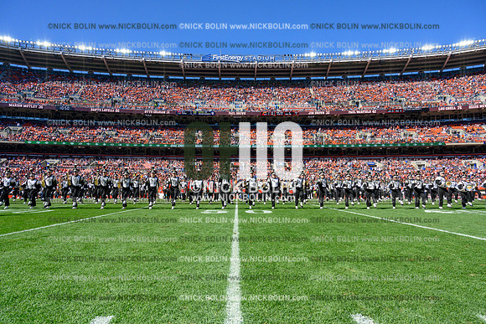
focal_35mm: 24
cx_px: 243
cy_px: 162
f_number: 8
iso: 1000
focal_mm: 24
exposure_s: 1/3200
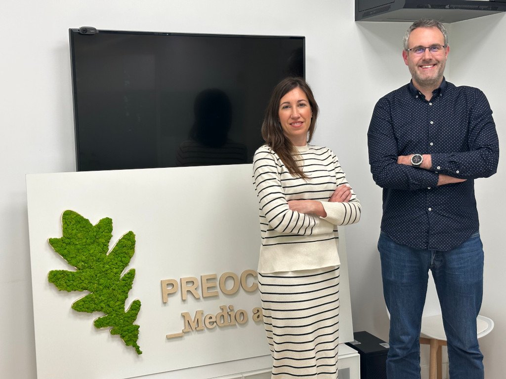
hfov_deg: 39.7
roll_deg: +1.4
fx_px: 702
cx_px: 253
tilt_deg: -5.9
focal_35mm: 48
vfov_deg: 30.3
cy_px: 190
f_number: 1.78
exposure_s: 1/50
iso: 50
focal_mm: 6.86
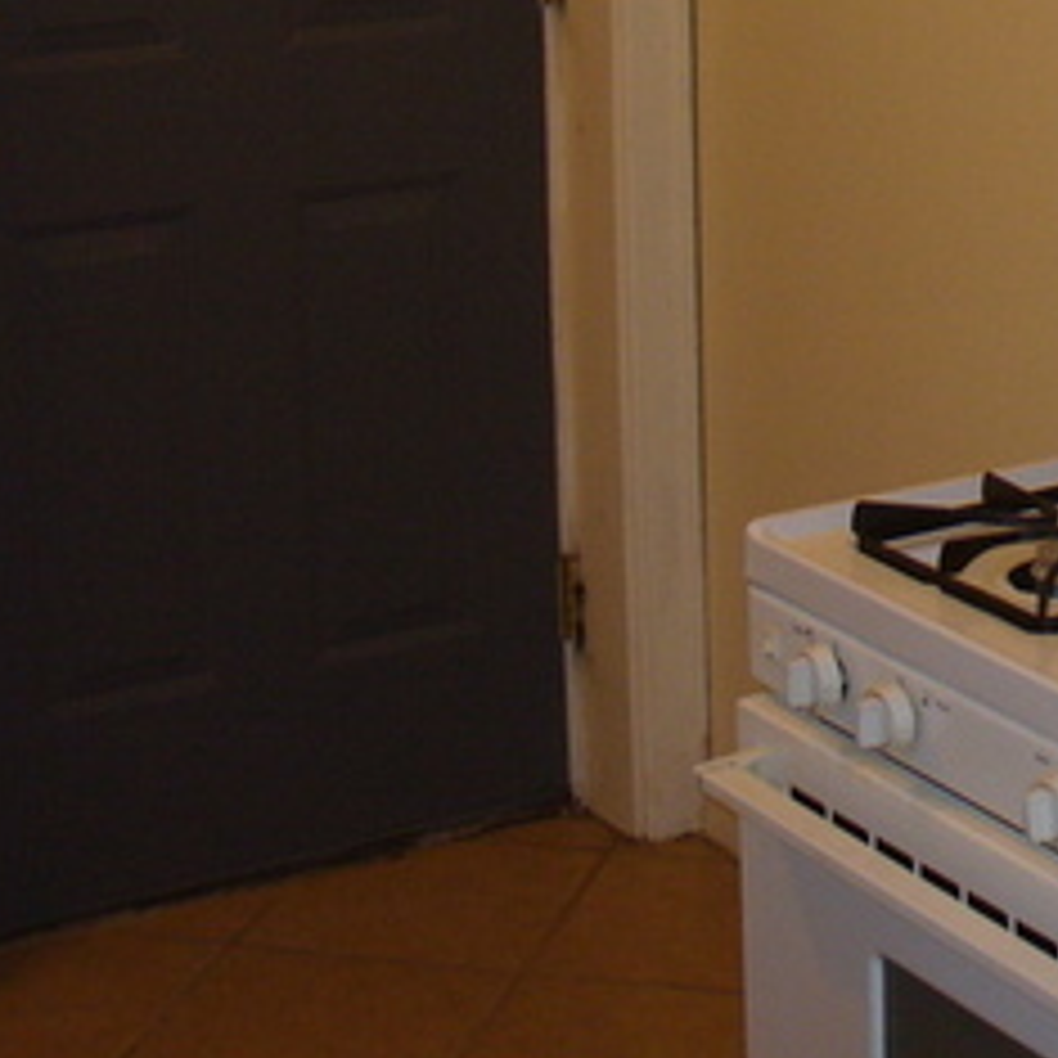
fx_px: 3216
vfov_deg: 18.2
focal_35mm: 93
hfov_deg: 17.7
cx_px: 1312
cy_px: -5
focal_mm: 6.1
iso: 100
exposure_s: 1/30
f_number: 2.8
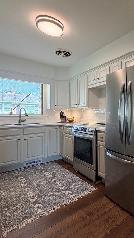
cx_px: 121
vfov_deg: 83.8
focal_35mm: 21
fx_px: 133
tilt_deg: -1.4
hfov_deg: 48.0
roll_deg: +0.1
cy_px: 116
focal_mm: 2.22
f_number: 2.2
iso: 250
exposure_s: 1/120
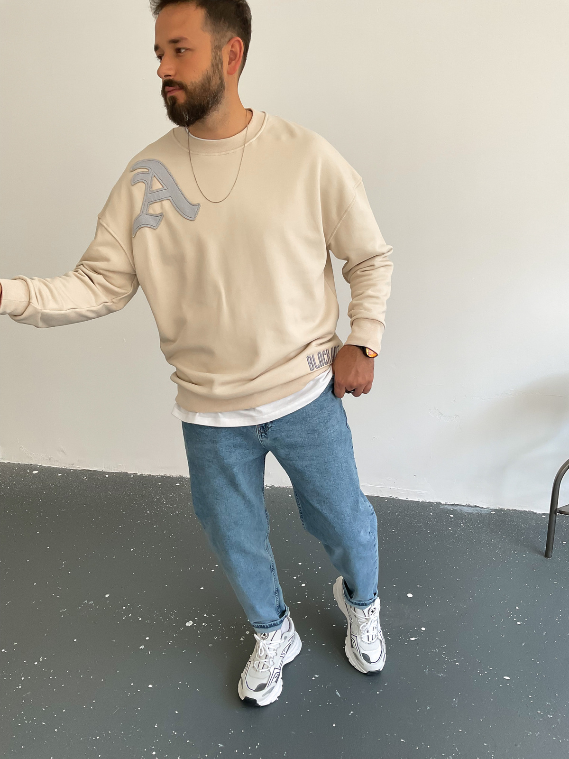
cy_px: 380
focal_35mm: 29
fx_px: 636
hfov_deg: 48.2
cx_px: 284
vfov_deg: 61.7
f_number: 1.8
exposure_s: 1/120
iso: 40
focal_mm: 3
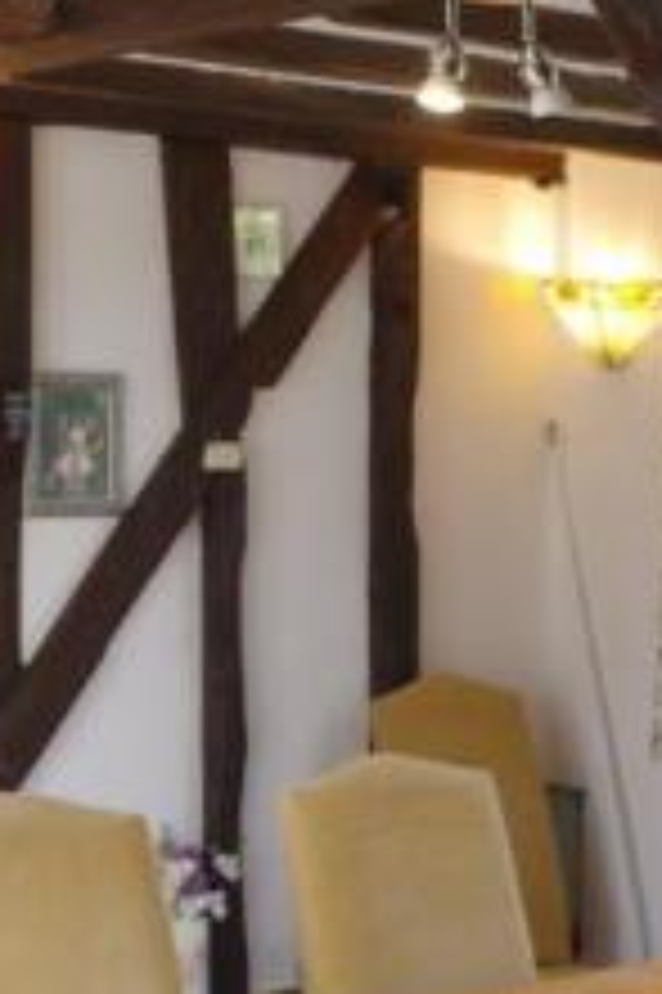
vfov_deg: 25.1
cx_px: 570
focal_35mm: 80
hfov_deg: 16.8
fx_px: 2210
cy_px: 717
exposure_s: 1/80
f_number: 4.5
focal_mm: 18
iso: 800
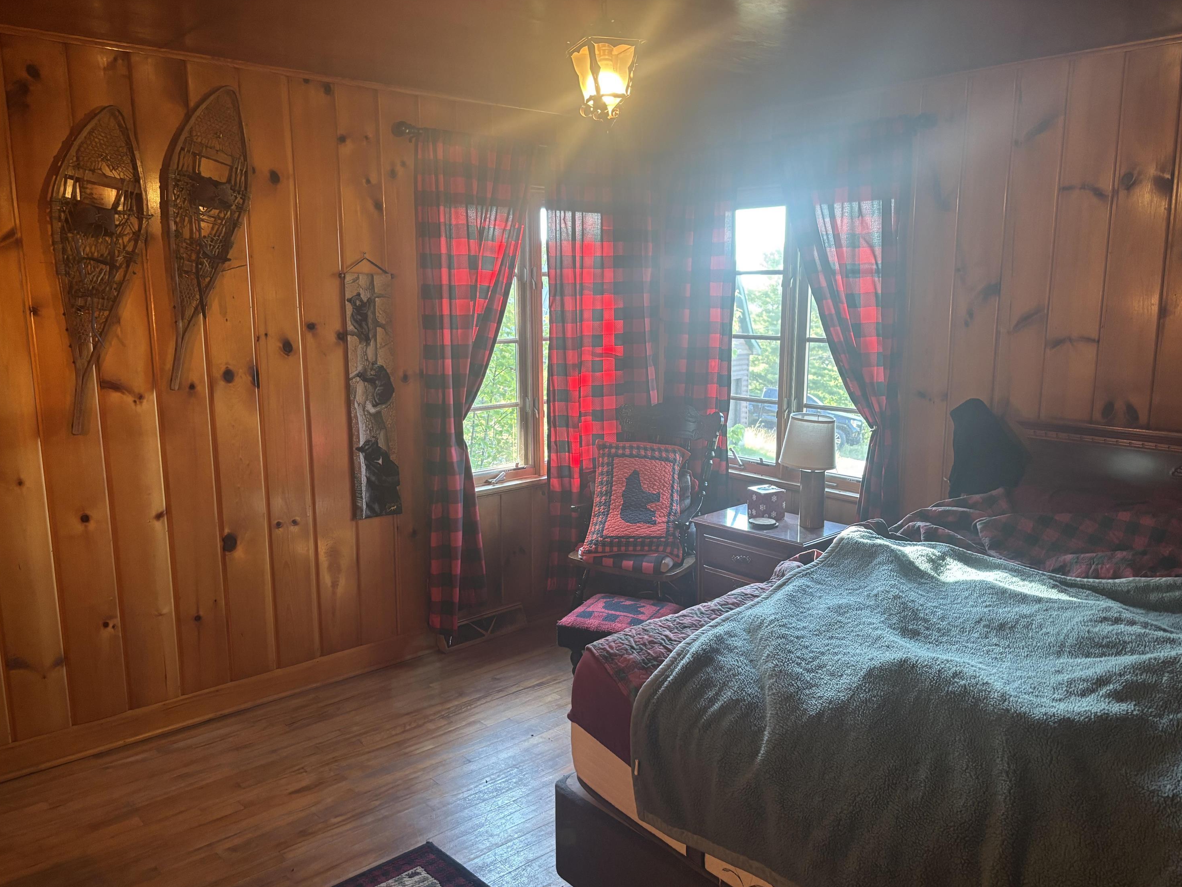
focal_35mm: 27
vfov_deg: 51.4
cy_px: 455
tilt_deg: -10.8
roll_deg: +0.5
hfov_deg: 65.3
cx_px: 589
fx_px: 922
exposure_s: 1/60
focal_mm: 5.96
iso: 250
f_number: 1.6
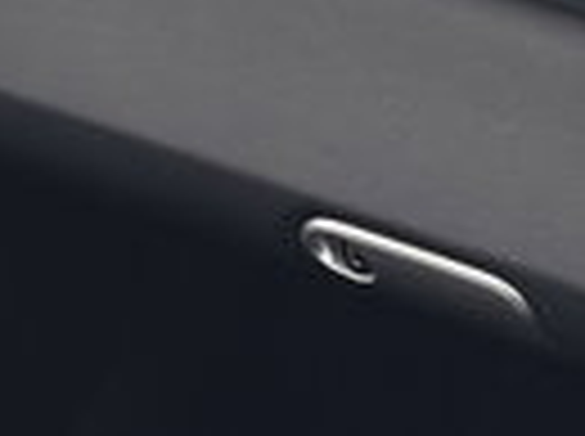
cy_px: -76
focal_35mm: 308
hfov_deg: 6.3
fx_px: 5196
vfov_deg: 4.8
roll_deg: -0.6
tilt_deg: -25.1
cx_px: -374
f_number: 1.6
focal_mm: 5.96
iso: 50
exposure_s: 1/121
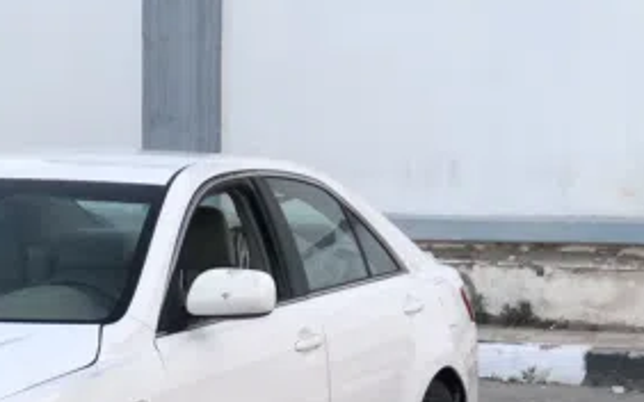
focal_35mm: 137
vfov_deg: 9.5
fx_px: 2404
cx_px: -5
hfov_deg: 15.0
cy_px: 416
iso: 50
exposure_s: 1/33
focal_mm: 6.6
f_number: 2.8
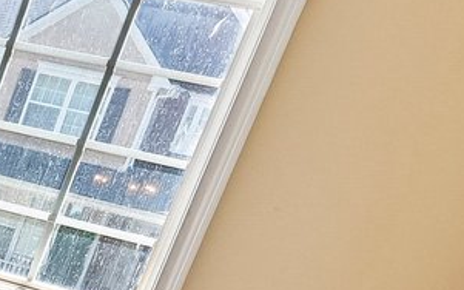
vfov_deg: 12.3
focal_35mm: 97
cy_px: 538
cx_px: -538
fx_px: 1226
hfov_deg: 15.6
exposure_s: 1/30
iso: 100
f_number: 8
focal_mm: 14
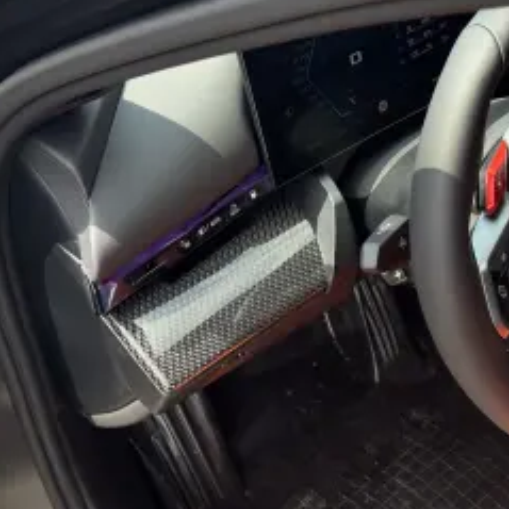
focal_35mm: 64
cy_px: 241
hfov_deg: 26.8
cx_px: 313
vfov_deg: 26.9
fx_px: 1065
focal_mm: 6.76
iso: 64
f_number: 1.78
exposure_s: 1/604
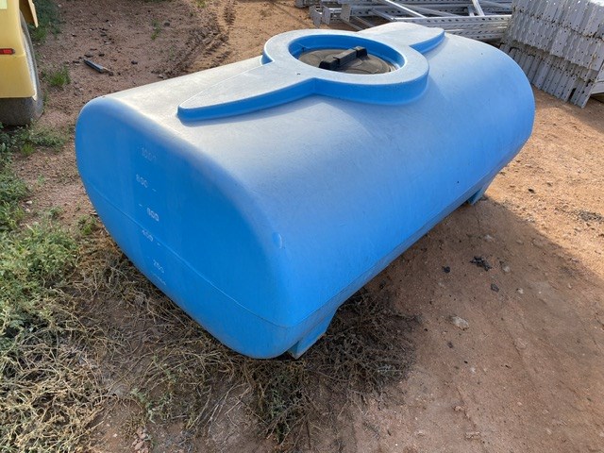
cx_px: 302
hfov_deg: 67.3
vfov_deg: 53.1
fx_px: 454
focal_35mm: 26
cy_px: 226
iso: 32
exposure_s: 1/508
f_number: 1.8
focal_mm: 4.25
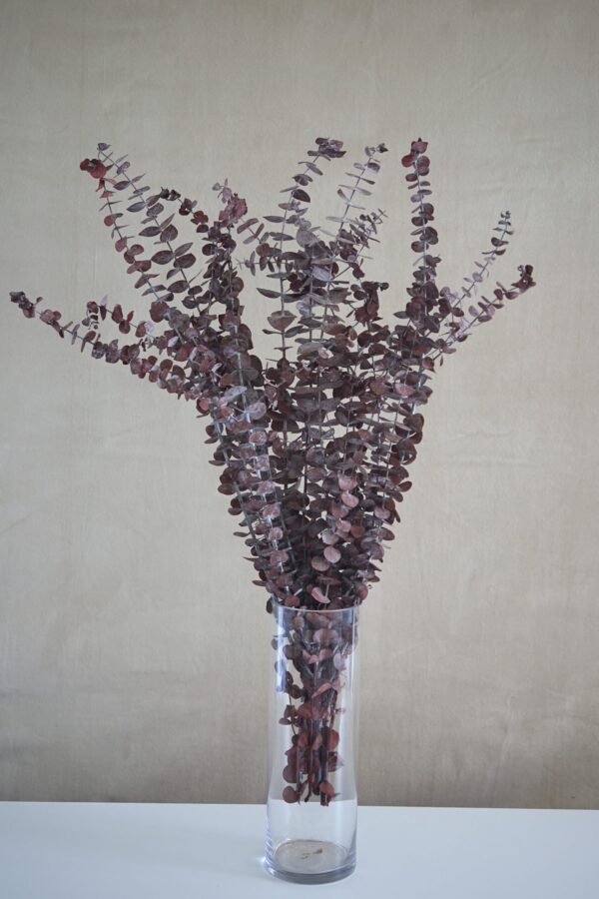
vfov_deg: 38.2
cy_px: 450
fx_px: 1298
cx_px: 300
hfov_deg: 26.0
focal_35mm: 52
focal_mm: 35
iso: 80
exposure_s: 1/15
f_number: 2.8
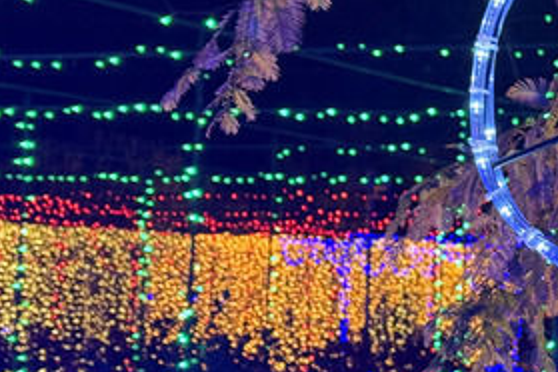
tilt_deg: +4.4
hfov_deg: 13.3
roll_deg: -1.0
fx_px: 2263
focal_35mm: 146
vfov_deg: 9.4
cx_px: 813
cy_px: 143
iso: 200
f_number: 1.78
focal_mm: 6.76
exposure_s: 1/40
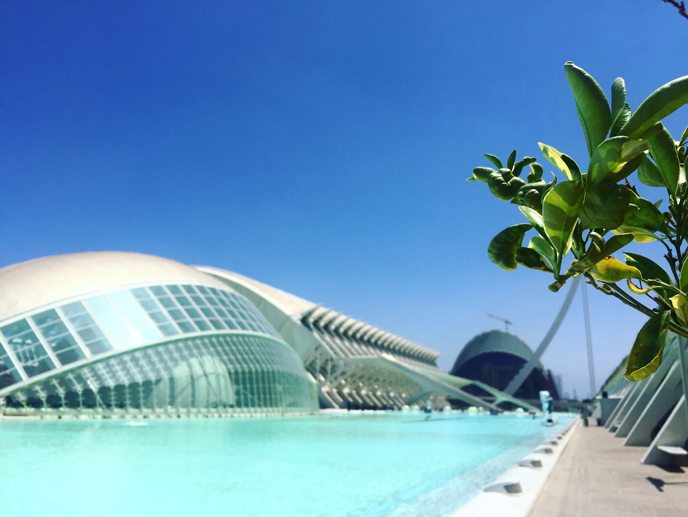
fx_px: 577
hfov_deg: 61.6
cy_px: 258
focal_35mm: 29
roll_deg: -1.2
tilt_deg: +13.1
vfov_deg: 48.3
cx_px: 344
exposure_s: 1/3968
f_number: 2.2
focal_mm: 4.15
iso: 32
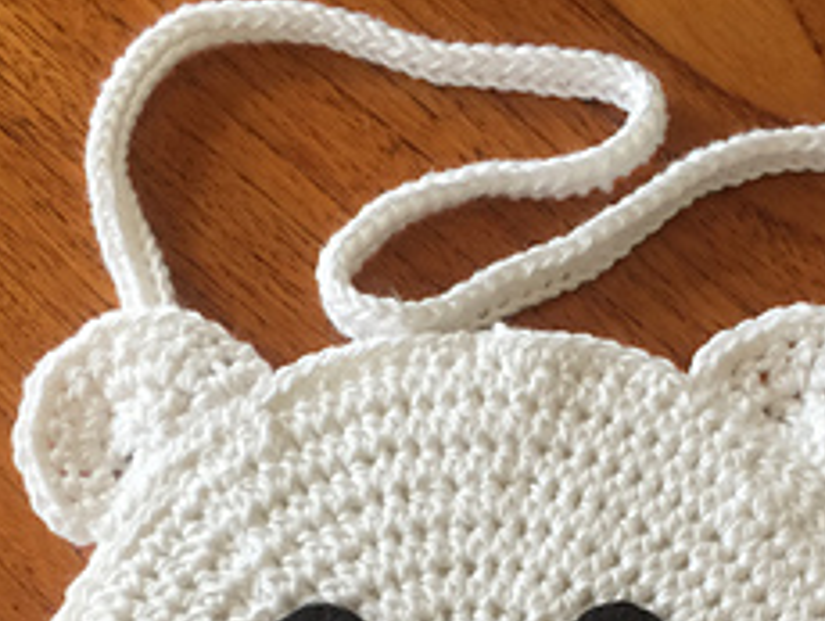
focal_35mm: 63
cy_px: 637
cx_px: 534
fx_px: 1503
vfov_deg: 22.3
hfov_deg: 30.5
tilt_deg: -74.2
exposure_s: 1/33
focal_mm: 4.15
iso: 40
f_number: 2.2
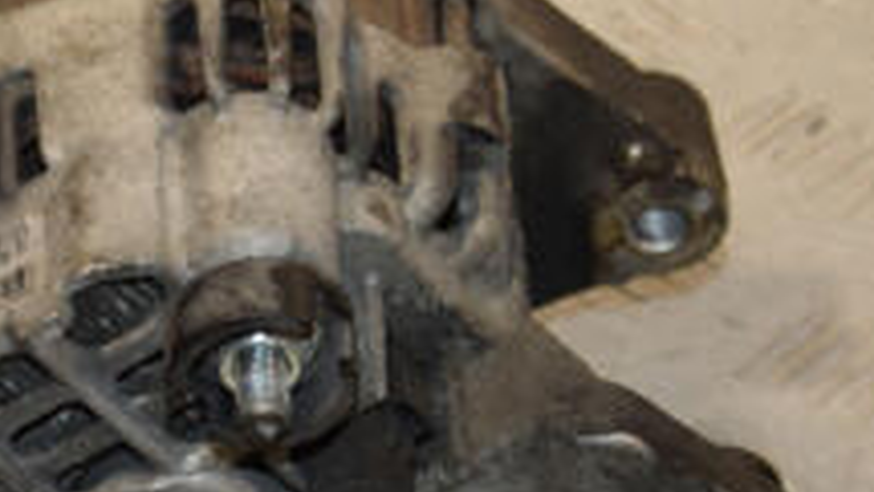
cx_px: 106
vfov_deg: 5.8
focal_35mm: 210
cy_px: 252
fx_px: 4867
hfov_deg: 10.2
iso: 800
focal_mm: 48
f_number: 6.3
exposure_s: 1/200
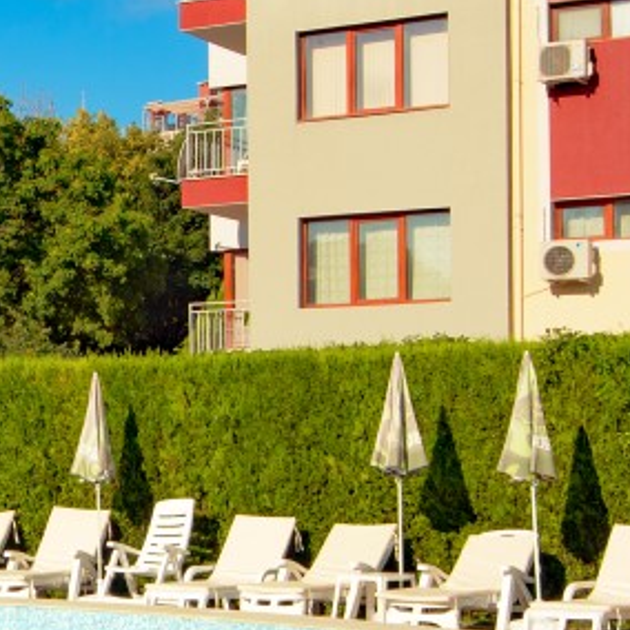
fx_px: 1894
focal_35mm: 92
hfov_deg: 17.9
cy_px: 410
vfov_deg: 18.8
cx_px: -131
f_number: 8
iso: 200
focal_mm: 19
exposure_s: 1/640
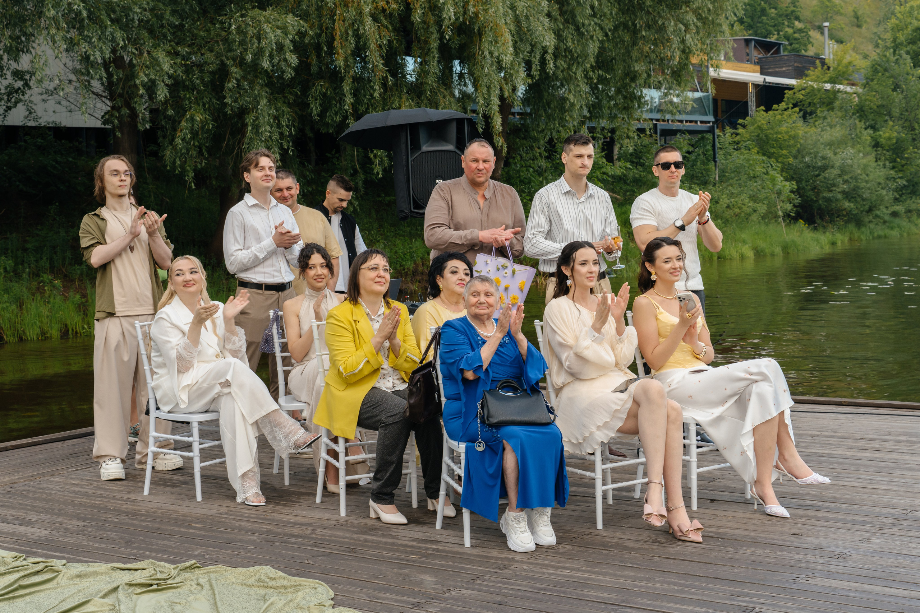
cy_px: 284
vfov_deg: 26.2
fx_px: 1320
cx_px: 448
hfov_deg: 38.4
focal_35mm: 52
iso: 500
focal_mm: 42
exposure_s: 1/250
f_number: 6.3
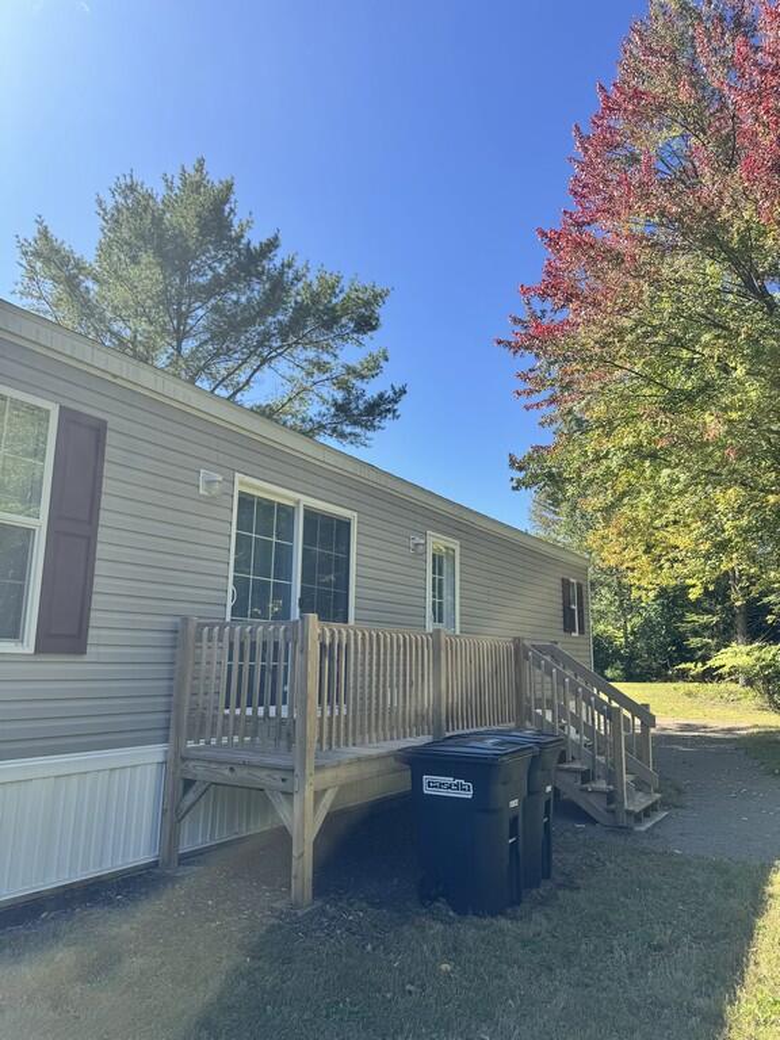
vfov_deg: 71.6
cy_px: 520
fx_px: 721
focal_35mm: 24
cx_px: 390
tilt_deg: +10.7
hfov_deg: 56.8
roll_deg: -1.4
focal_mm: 6.76
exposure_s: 1/2415
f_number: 1.78
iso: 80
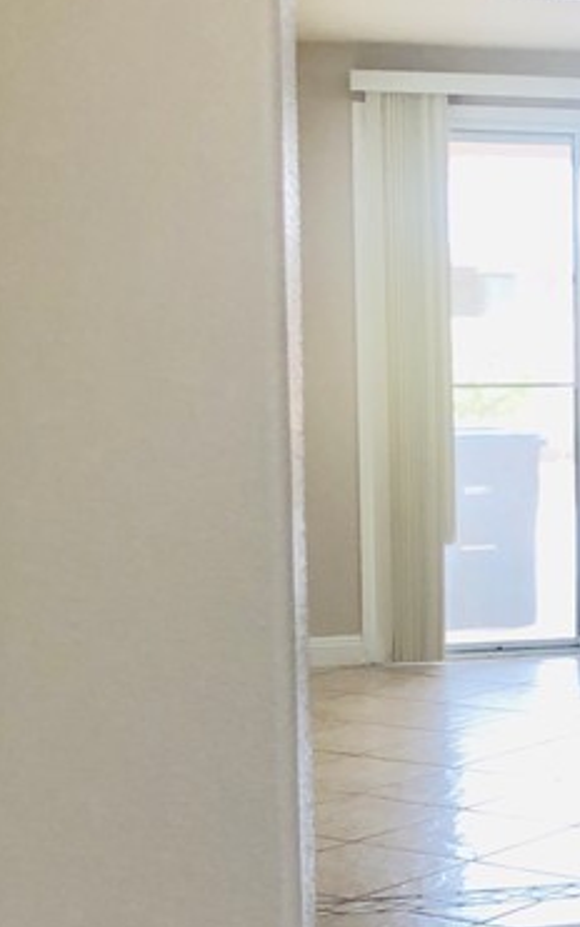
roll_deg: +0.2
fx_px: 2073
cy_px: 462
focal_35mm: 82
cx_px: 1145
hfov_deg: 13.7
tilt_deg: -5.1
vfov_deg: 25.2
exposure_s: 1/30
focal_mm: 4
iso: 32
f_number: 1.8
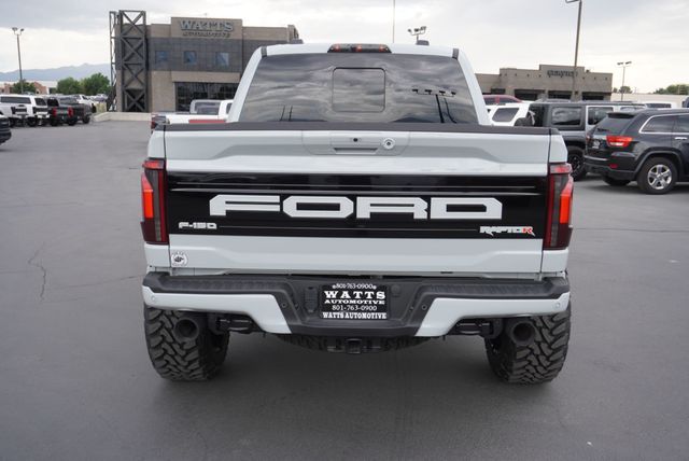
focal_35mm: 34
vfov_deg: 38.4
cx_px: 344
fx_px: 661
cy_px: 230
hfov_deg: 55.1
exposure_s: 1/80
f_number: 5.6
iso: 100
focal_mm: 23
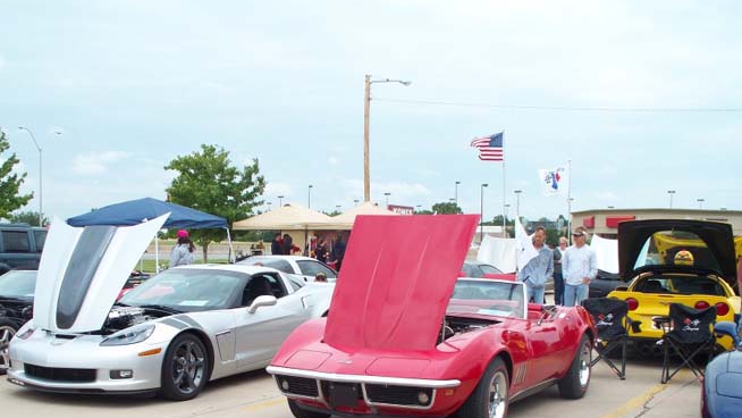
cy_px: 319
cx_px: 309
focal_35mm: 48
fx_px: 944
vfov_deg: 24.6
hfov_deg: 42.7
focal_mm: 7.5
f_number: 2.8
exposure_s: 1/500
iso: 64
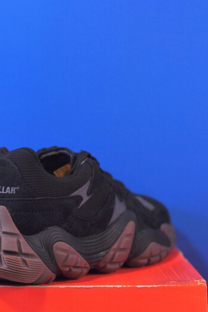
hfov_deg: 11.7
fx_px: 1007
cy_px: 158
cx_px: 3
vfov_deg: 17.7
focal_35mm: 116
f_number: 2.8
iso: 250
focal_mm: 50
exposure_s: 1/320
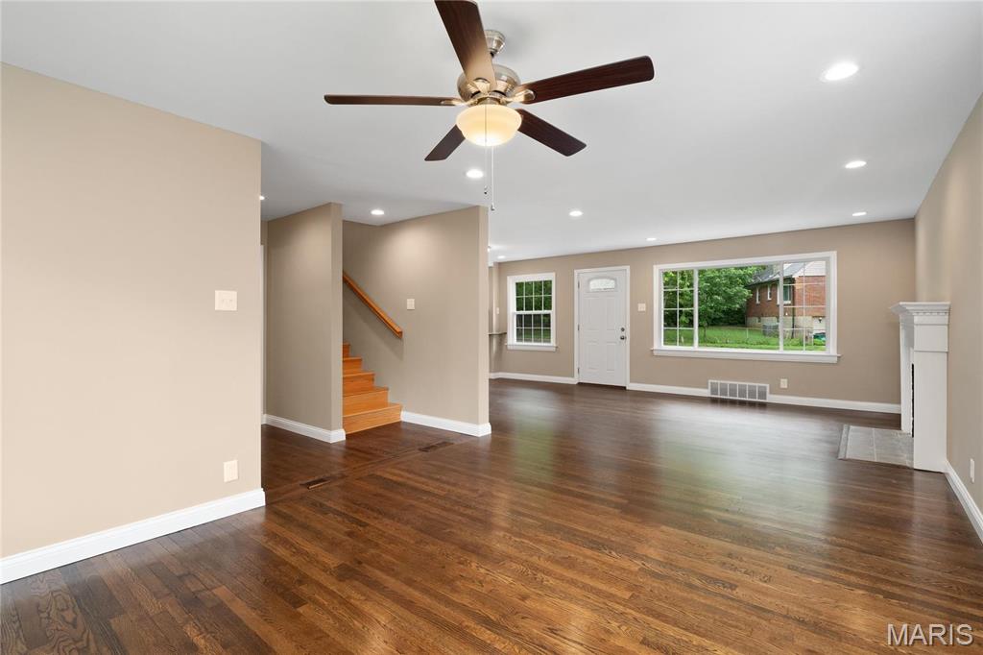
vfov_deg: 73.7
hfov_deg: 96.8
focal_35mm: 16
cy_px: 328
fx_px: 437
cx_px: 492
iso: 400
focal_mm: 8
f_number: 8
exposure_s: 1/3
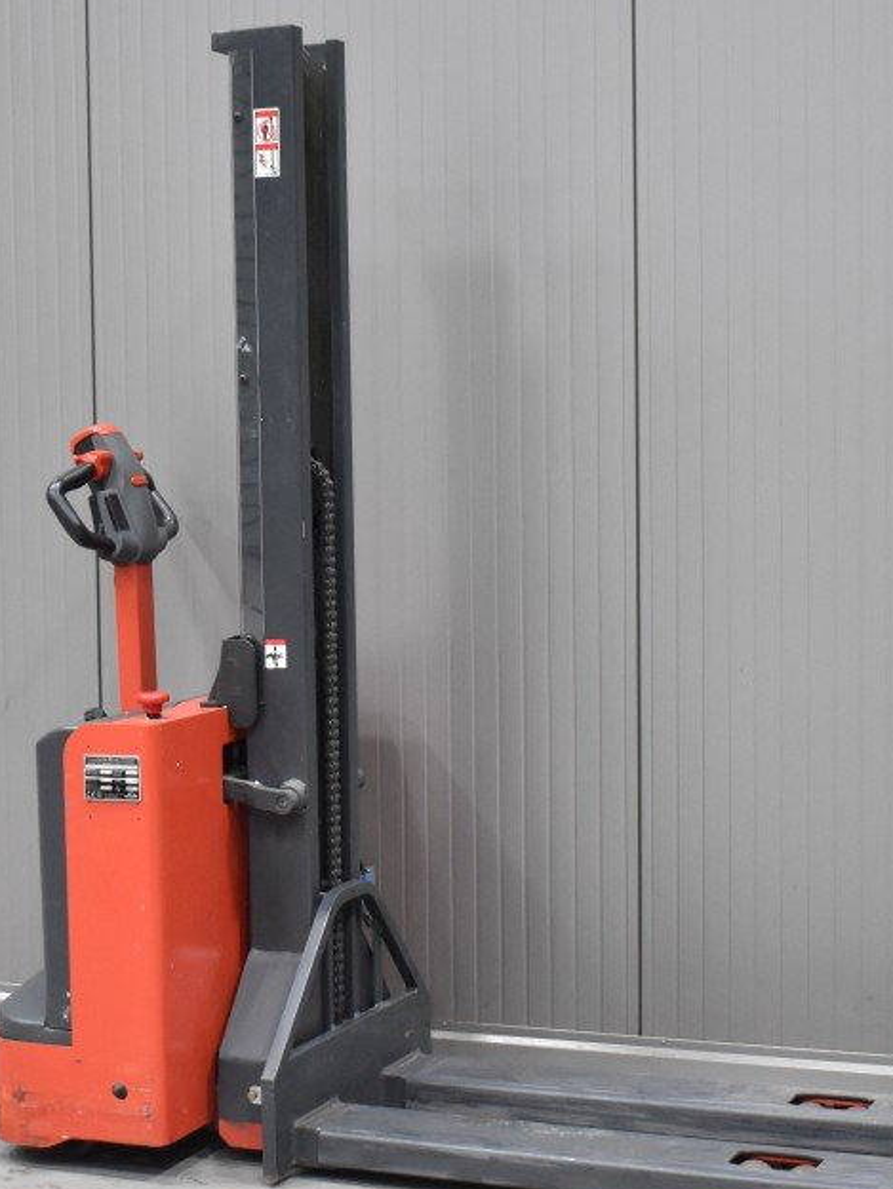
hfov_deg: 20.4
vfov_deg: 27.0
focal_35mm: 72
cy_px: 609
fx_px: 2476
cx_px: 343
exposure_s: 1/60
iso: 1600
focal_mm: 26
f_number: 4
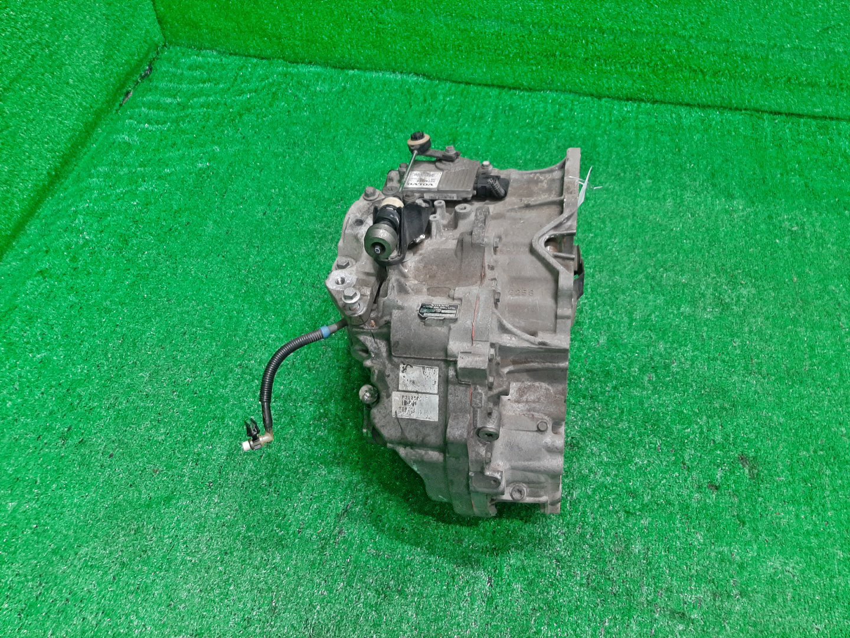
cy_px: 319
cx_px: 425
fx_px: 638
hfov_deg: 67.3
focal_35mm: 26
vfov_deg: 53.1
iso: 151
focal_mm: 3.93
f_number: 1.7
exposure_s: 1/50
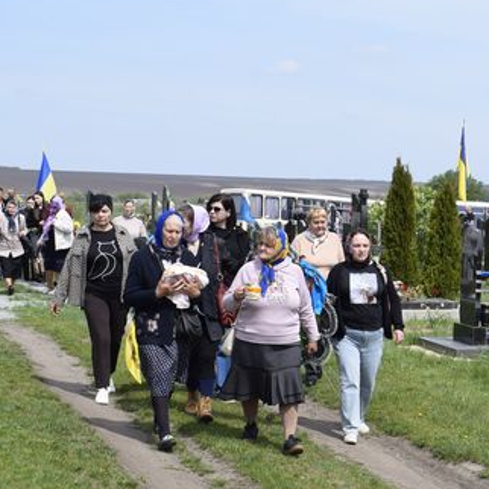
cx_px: 442
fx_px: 1422
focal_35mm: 89
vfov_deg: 19.5
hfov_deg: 19.2
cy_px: 311
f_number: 10
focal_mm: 30
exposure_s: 1/400
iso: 200
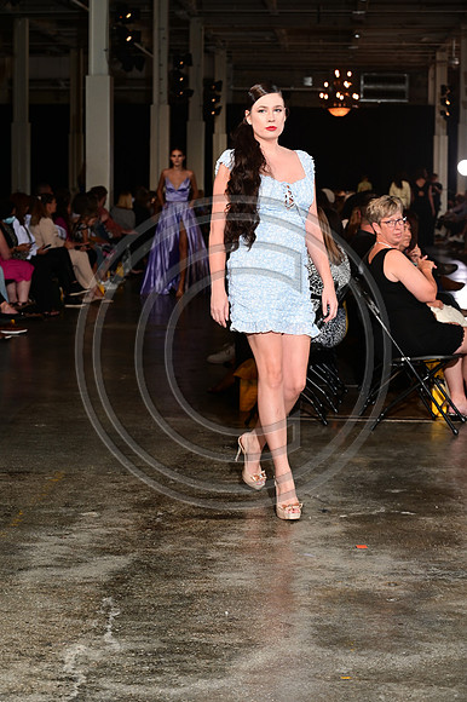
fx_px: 1364
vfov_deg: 28.9
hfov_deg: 19.4
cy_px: 351
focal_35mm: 70
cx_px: 234
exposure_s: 1/125
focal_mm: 70
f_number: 6.3
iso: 1000
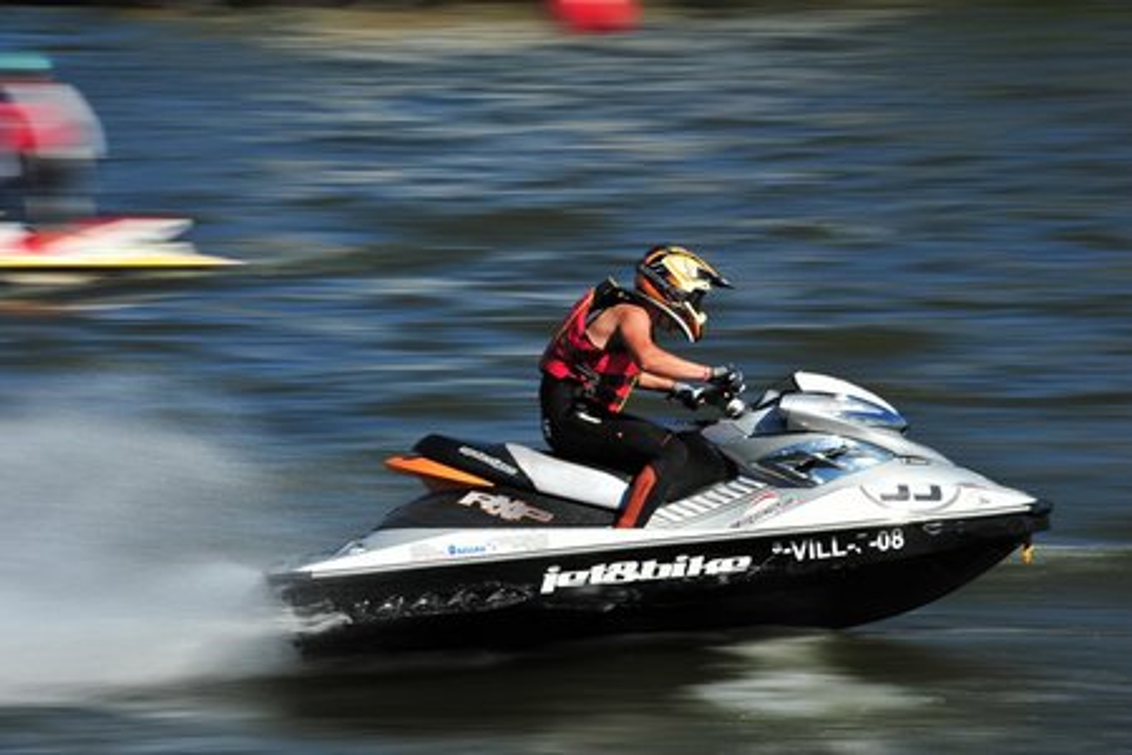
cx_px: 566
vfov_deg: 6.9
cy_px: 378
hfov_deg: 10.3
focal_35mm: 200
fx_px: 6288
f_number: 22
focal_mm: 200
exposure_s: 1/100
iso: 200
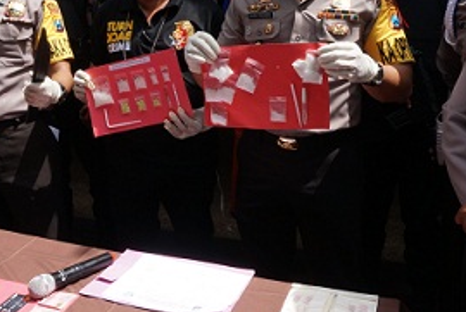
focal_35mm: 46
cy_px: 107
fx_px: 596
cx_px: 179
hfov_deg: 42.4
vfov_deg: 29.2
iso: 100
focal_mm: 16
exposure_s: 1/40
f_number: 16
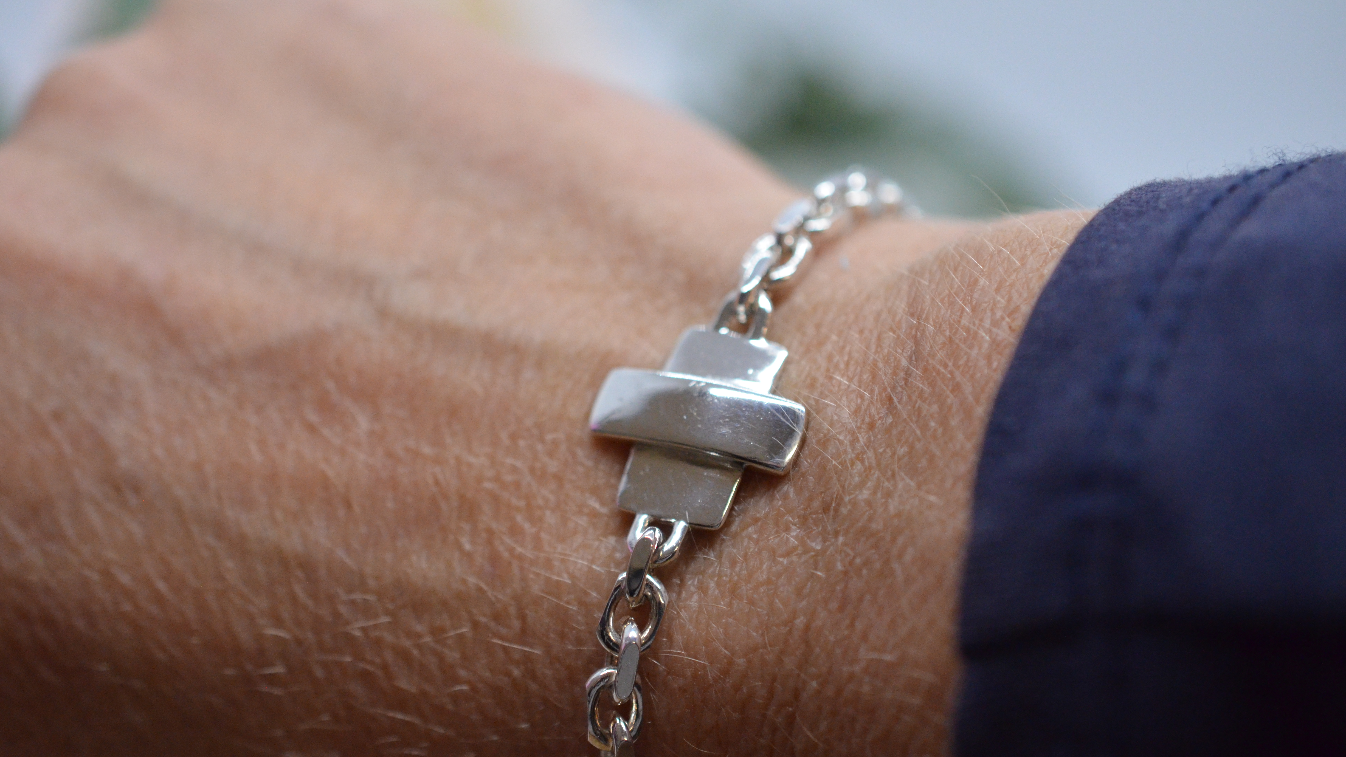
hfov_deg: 33.3
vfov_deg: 19.1
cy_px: 406
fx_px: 2249
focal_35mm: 63
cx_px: 674
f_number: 4
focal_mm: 40
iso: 2500
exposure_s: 1/2000
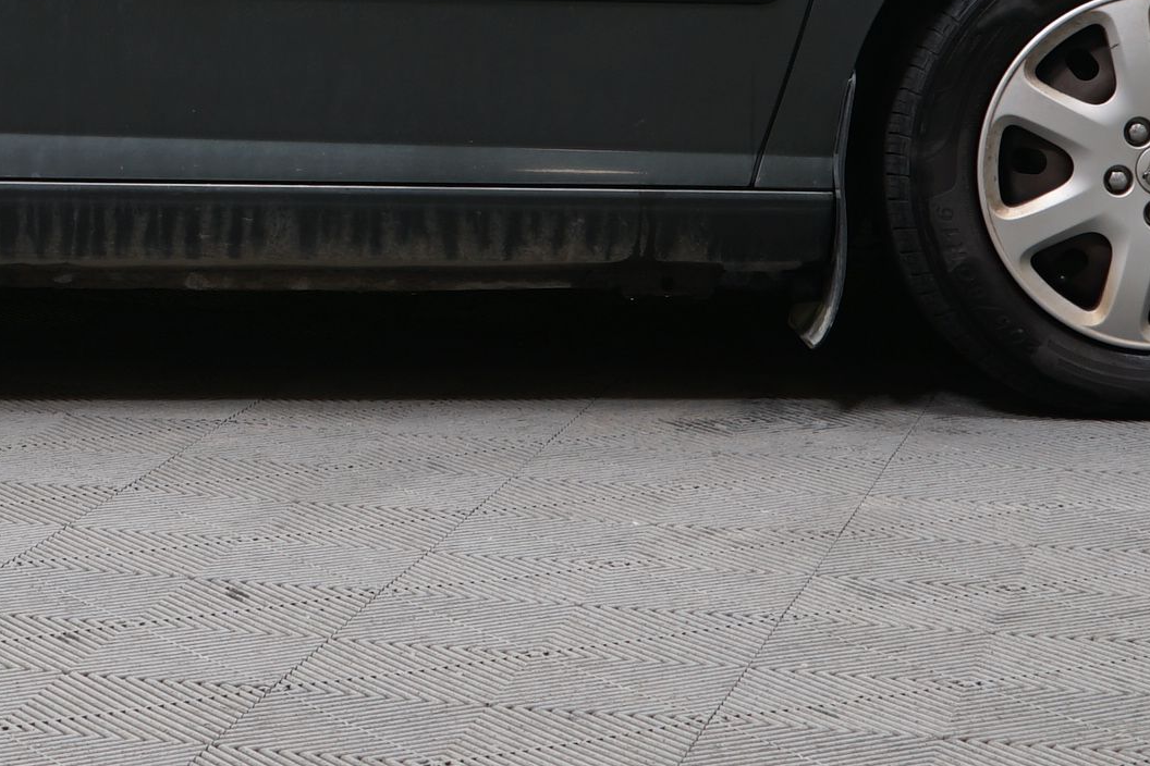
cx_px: 63
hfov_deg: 16.4
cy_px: -174
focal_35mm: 123
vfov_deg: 10.9
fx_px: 3929
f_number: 5.6
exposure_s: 1/5
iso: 100
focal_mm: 33
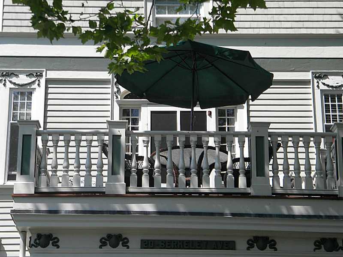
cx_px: 172
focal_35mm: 83
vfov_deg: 17.8
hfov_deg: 23.6
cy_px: 128
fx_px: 822
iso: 80
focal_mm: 15.1
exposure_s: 1/376
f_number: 4.5
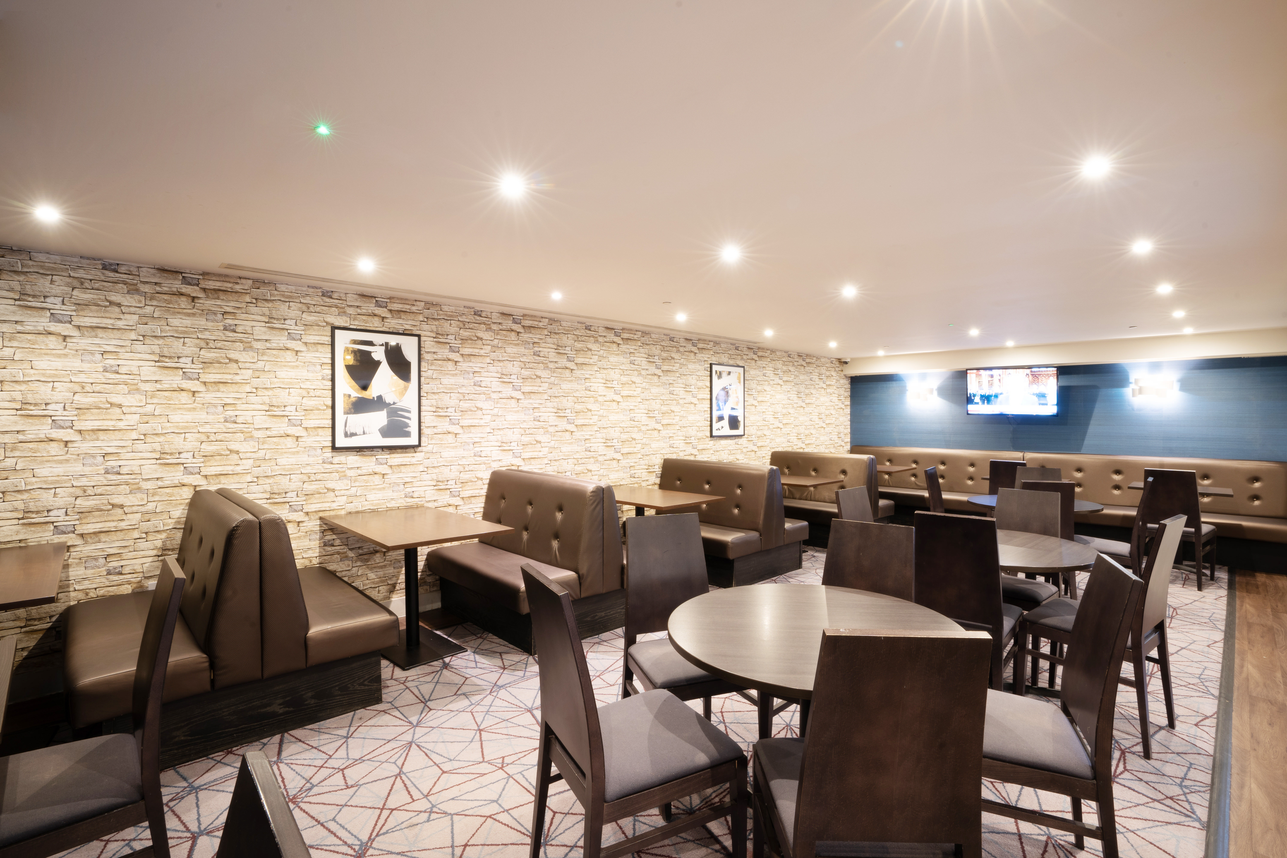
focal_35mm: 16
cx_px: 644
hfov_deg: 96.7
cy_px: 429
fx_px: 572
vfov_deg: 73.7
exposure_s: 10
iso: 200
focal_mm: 16
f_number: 16
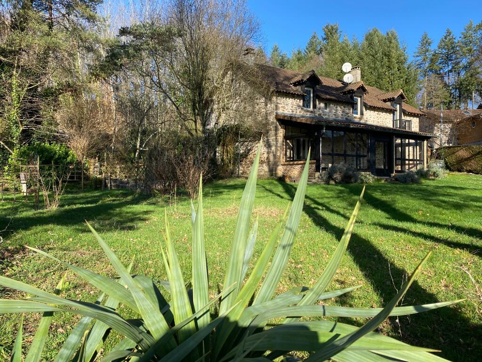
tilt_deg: +0.3
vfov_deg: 53.1
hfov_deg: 67.3
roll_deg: +0.2
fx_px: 362
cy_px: 181
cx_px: 241
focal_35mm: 26
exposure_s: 1/1082
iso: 32
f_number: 1.8
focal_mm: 4.25
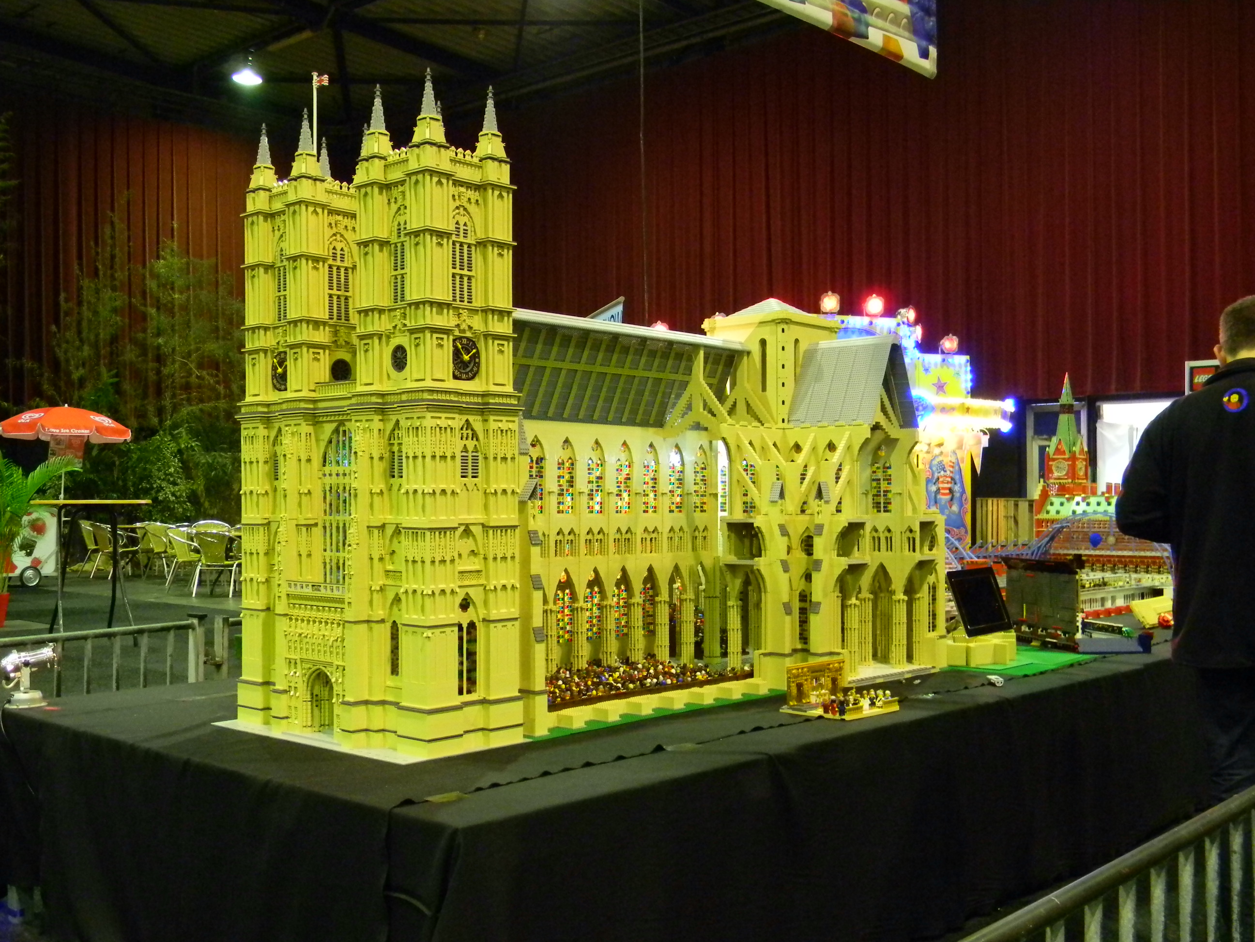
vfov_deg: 39.7
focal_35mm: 36
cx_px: 628
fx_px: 1305
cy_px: 471
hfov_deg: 51.4
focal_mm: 6.4
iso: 641
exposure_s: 1/9.3
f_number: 3.7
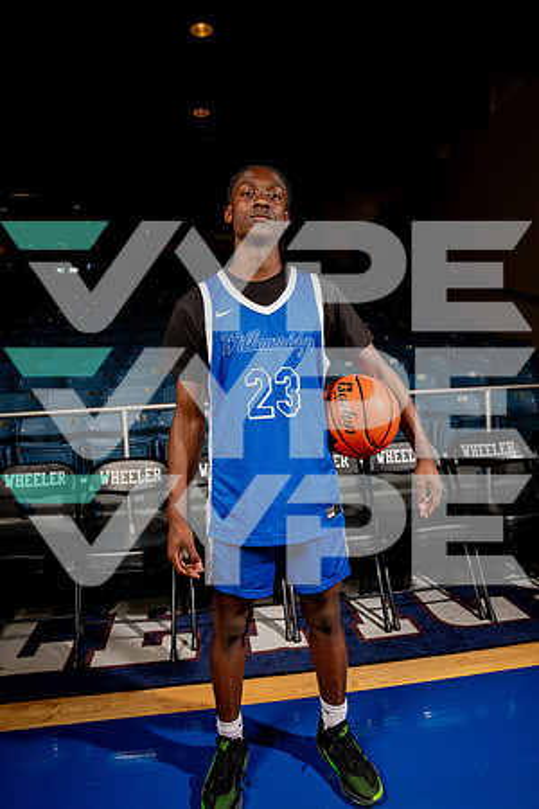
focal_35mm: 24
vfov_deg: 73.7
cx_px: 270
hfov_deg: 53.1
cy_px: 404
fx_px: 539
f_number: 7.1
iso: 160
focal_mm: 24
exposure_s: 1/125
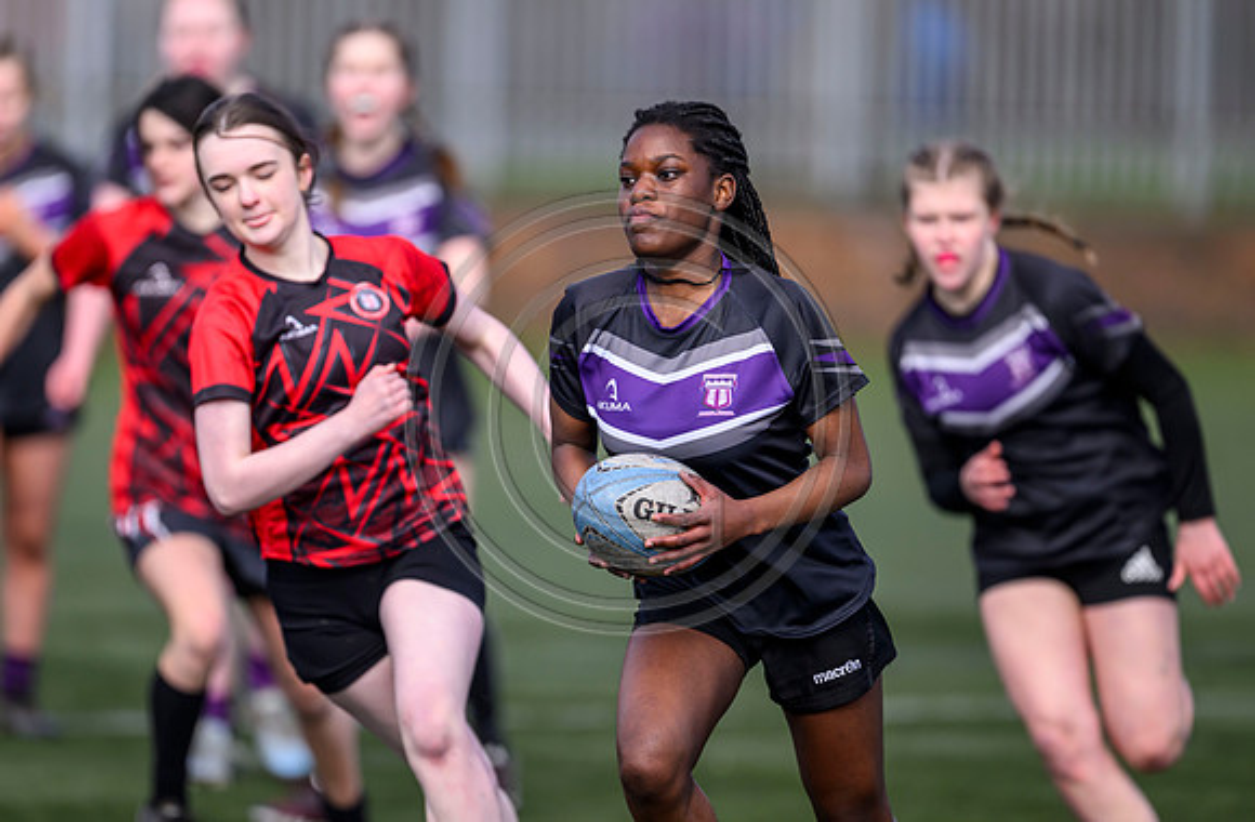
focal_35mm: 450
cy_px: 468
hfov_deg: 4.6
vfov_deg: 3.0
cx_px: 623
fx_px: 15611
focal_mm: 400
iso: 500
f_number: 3.2
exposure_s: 1/3200
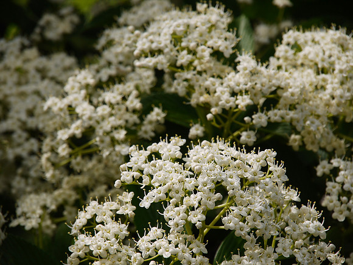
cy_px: 132
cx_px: 176
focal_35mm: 300
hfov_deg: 6.6
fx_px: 3059
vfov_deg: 5.0
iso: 100
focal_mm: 150
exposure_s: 1/250
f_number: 8
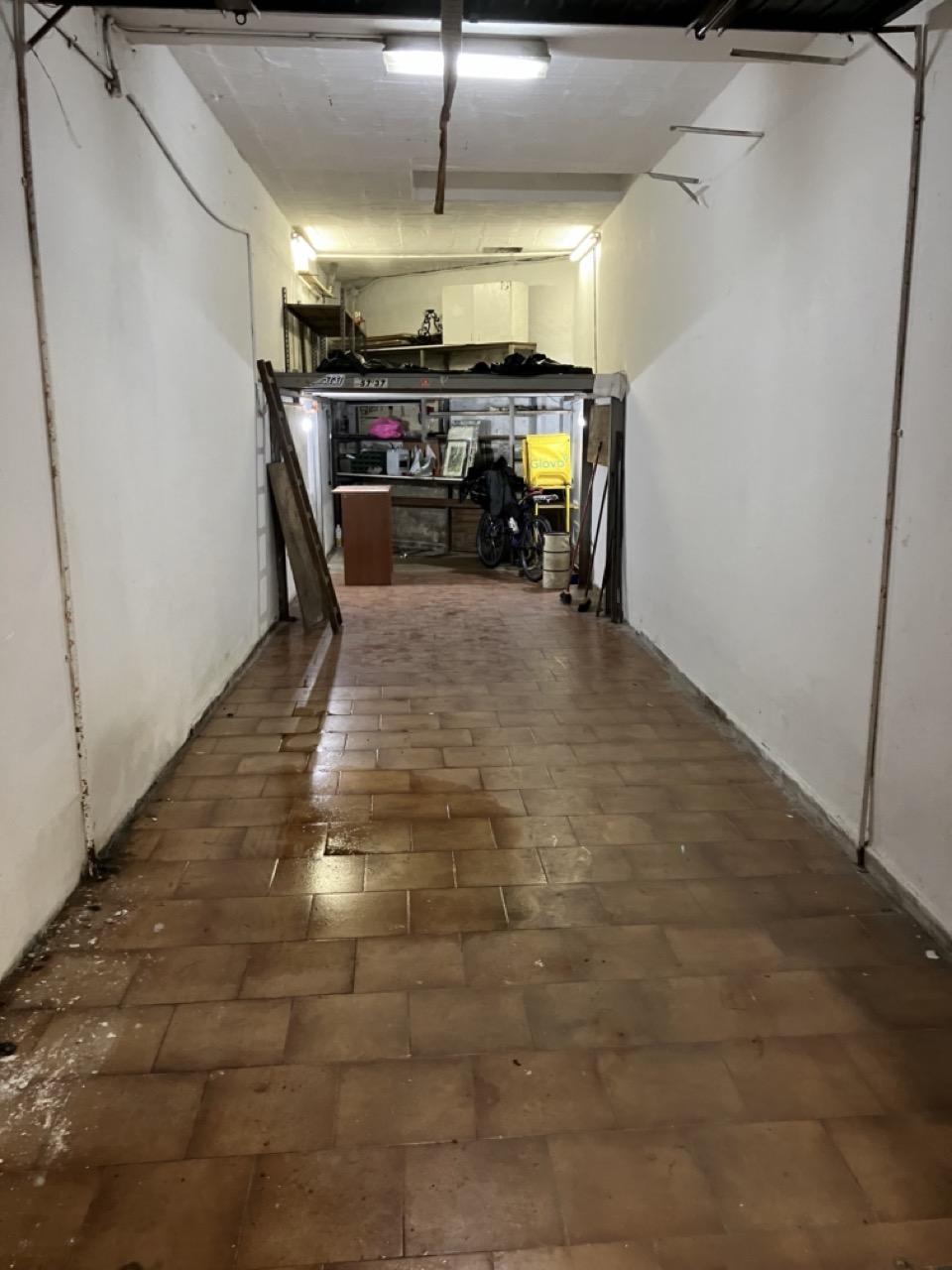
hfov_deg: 49.7
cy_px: 635
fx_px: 1027
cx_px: 476
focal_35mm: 28
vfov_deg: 63.4
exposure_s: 1/25
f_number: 1.8
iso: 320
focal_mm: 3.99
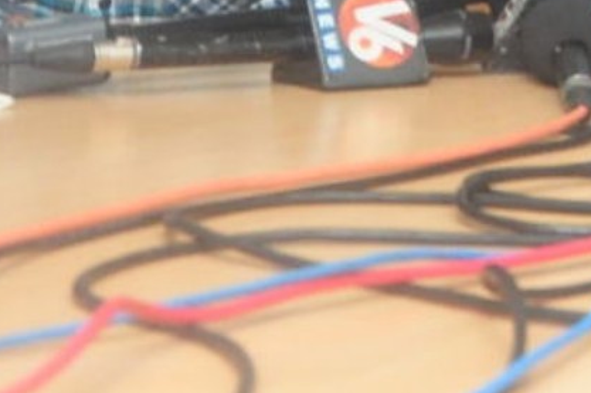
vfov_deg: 6.1
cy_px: -665
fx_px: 3460
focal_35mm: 211
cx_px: 1276
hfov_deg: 9.0
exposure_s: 1/125
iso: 1600
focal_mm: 26
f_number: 6.3
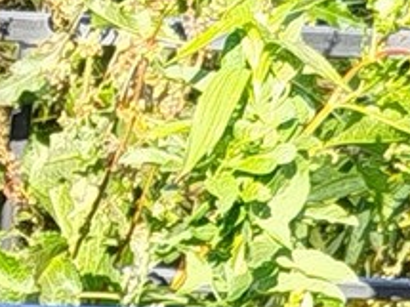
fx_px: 3812
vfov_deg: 4.4
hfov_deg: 5.9
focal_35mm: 322
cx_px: -601
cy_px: 1001
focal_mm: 5.31
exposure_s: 1/225
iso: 50
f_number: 1.7
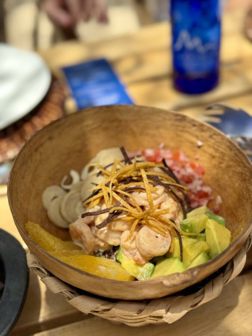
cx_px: 126
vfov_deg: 39.7
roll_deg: +6.8
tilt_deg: -38.4
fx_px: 466
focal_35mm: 48
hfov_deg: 30.3
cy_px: 168
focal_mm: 6.76
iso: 64
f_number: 1.78
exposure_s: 1/1818
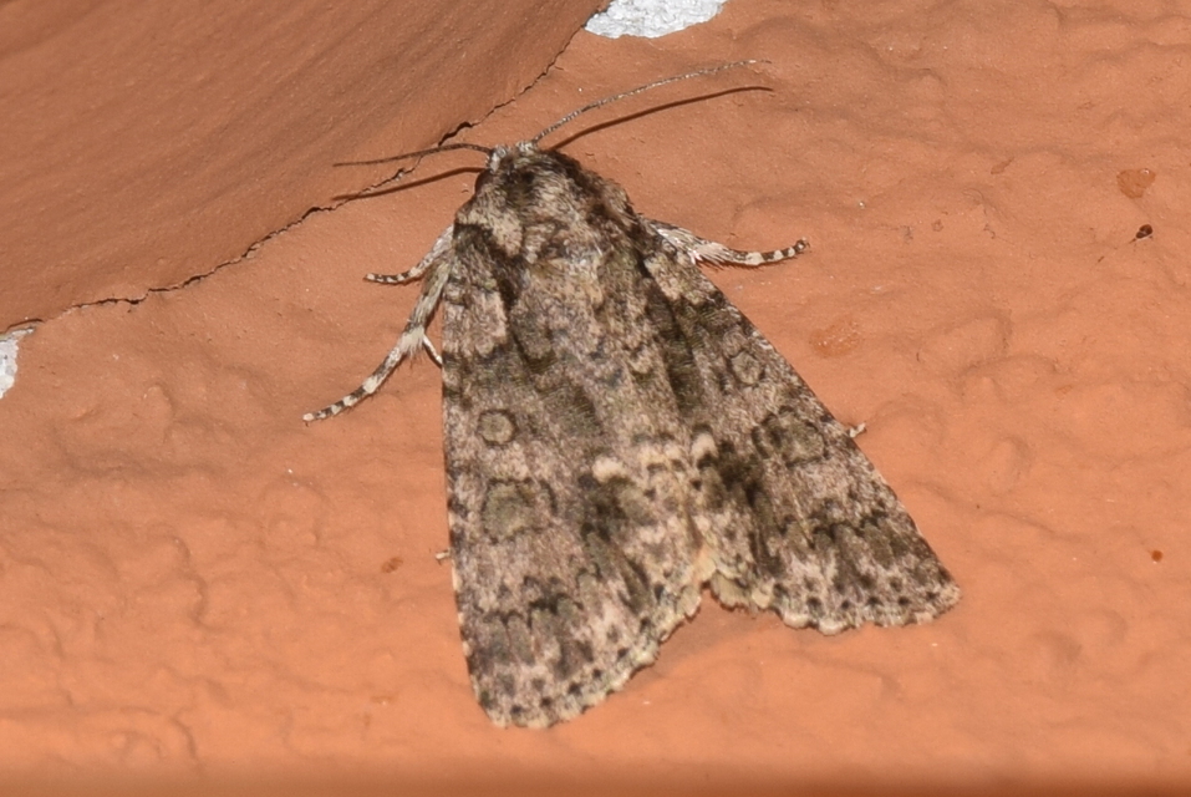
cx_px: 596
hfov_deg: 9.8
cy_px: 398
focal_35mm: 210
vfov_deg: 6.6
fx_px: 6954
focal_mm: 140
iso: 100
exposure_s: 1/160
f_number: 13
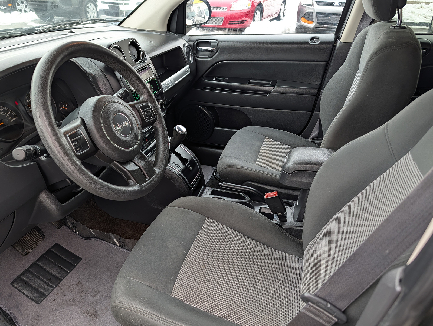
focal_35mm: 24
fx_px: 301
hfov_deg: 71.5
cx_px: 216
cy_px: 163
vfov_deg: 56.9
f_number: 1.68
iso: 63
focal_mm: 6.9
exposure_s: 1/137
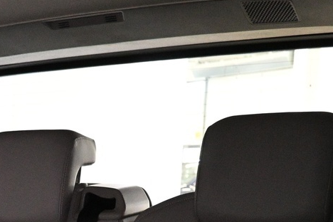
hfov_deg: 22.5
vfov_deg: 14.9
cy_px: 359
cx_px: -69
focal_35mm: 83
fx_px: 768
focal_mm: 16
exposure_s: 1/40
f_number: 3.5
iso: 4000
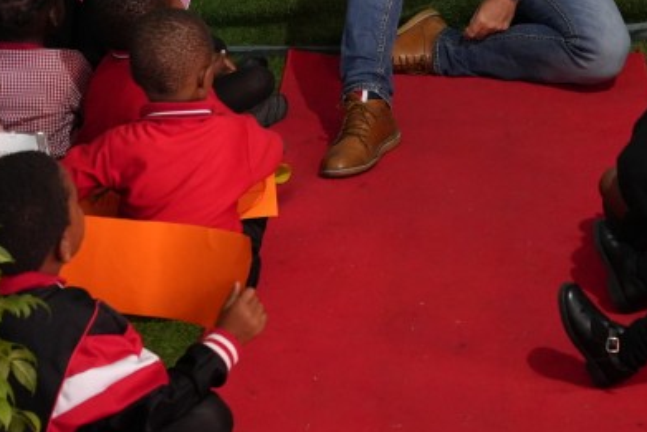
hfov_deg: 19.4
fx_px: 1852
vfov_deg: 13.1
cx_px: 601
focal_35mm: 103
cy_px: 13
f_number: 4
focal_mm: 35
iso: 4000
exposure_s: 1/160
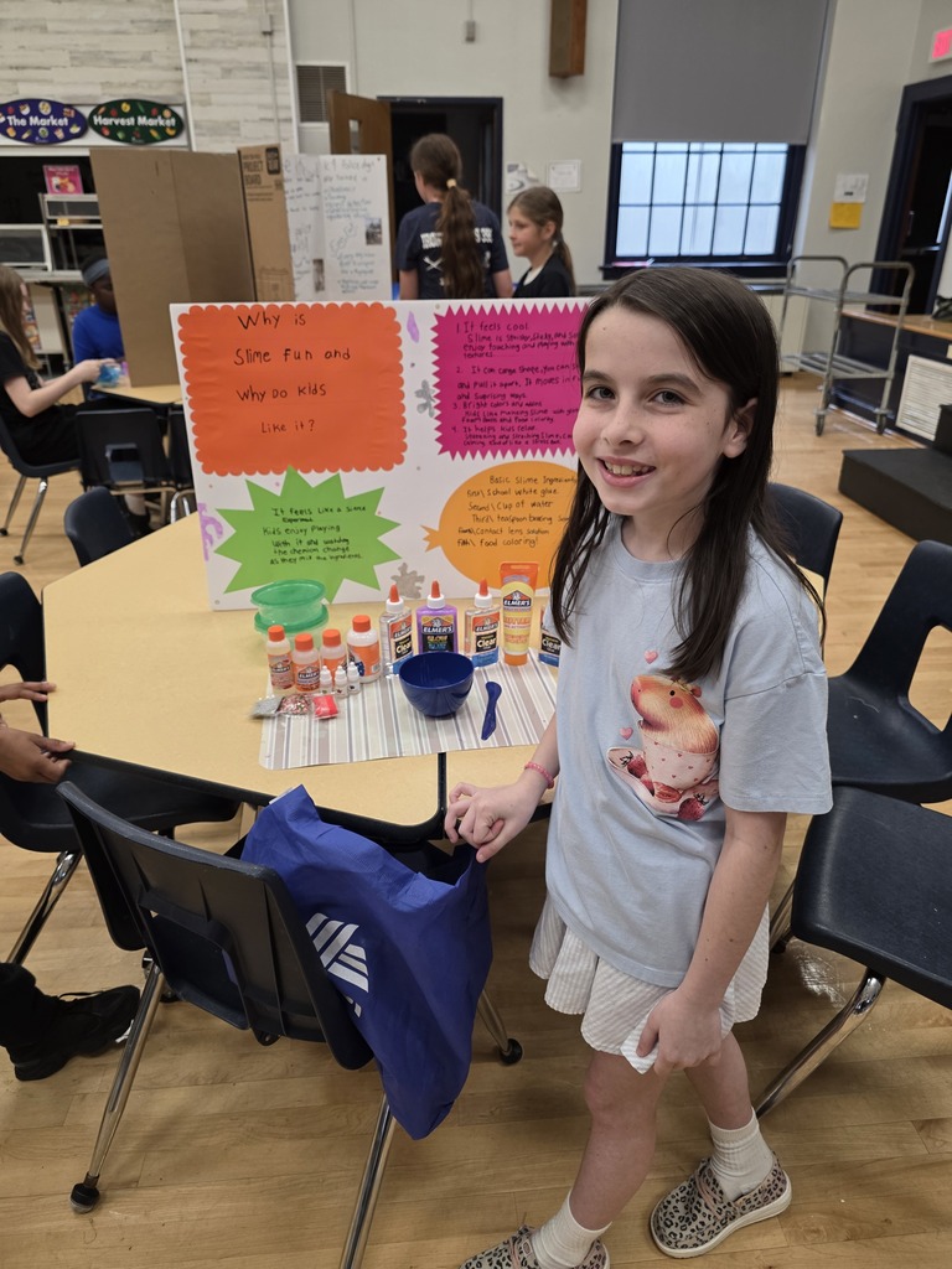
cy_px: 634
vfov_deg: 73.9
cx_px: 476
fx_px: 843
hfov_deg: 58.9
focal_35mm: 23
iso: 200
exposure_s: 1/120
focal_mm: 6.3
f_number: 1.7
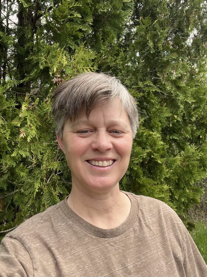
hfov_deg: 46.8
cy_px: 138
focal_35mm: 30
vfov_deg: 60.0
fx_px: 239
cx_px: 104
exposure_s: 1/356
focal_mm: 2.71
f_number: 2.2
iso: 32
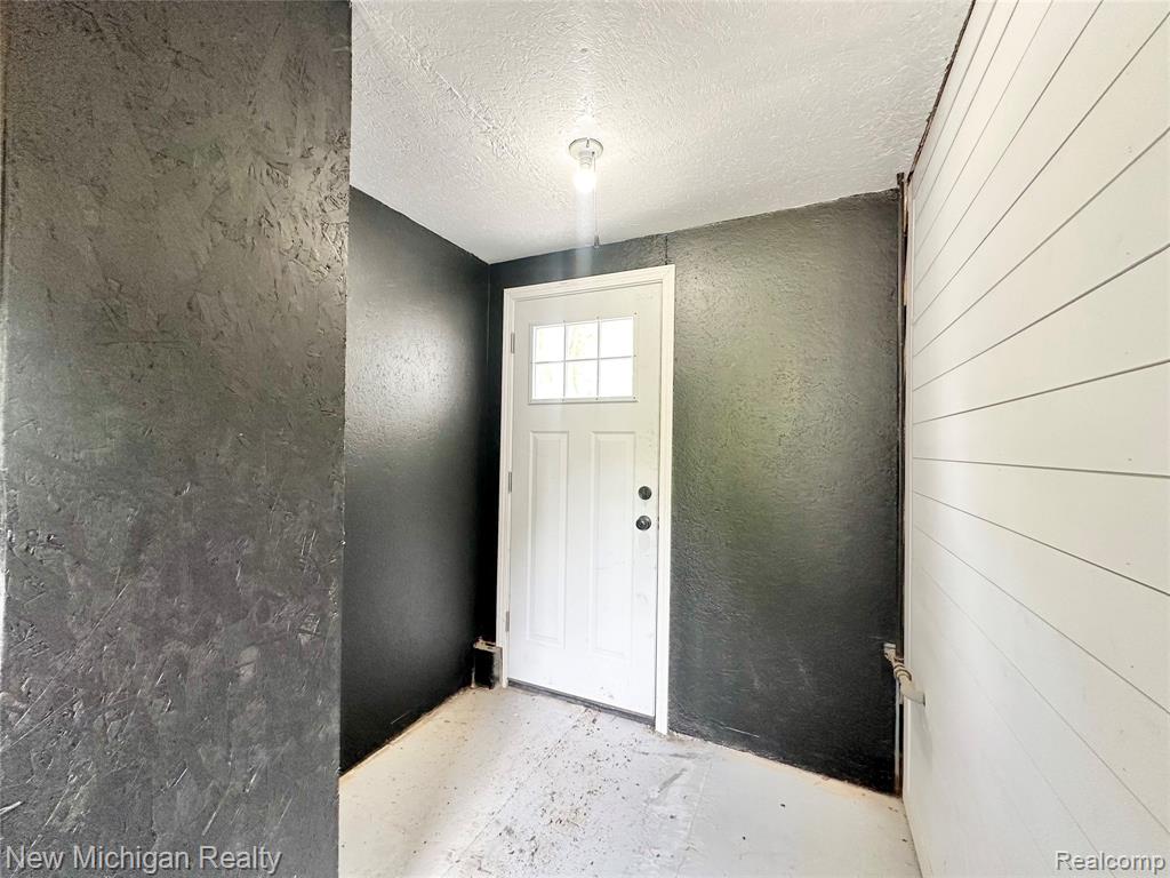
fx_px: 473
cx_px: 585
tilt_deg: +1.0
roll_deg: -1.0
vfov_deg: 85.7
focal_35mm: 14
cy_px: 439
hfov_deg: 102.1
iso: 160
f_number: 2.2
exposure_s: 1/60
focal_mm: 2.22
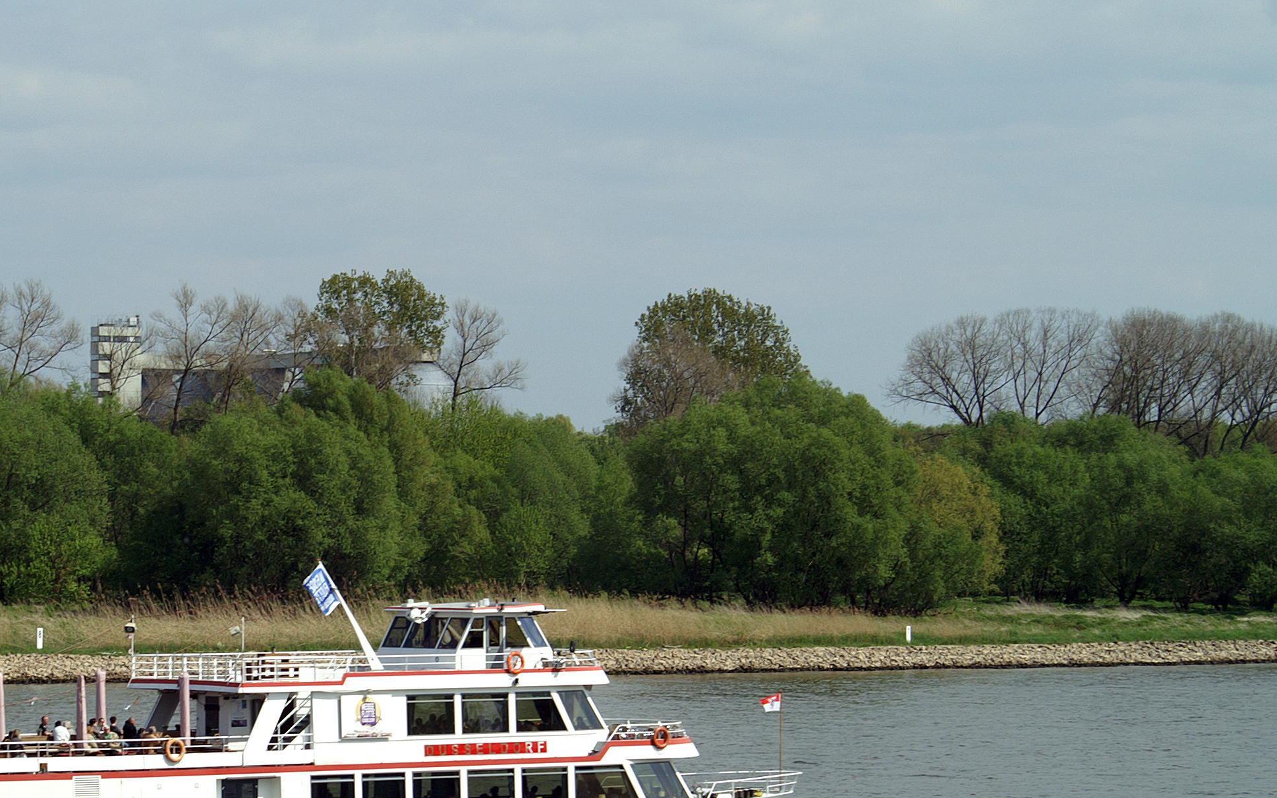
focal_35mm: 166
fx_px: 5777
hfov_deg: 12.6
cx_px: 301
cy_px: 629
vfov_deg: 7.9
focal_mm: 70
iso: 100
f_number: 10
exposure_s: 1/250
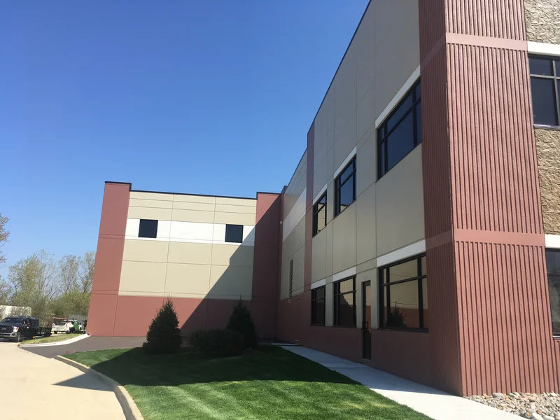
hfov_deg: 61.7
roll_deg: -1.8
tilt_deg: +12.2
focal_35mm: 29
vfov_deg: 48.2
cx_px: 280
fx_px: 469
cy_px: 210
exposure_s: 1/1241
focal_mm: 4.15
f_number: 2.2
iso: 25
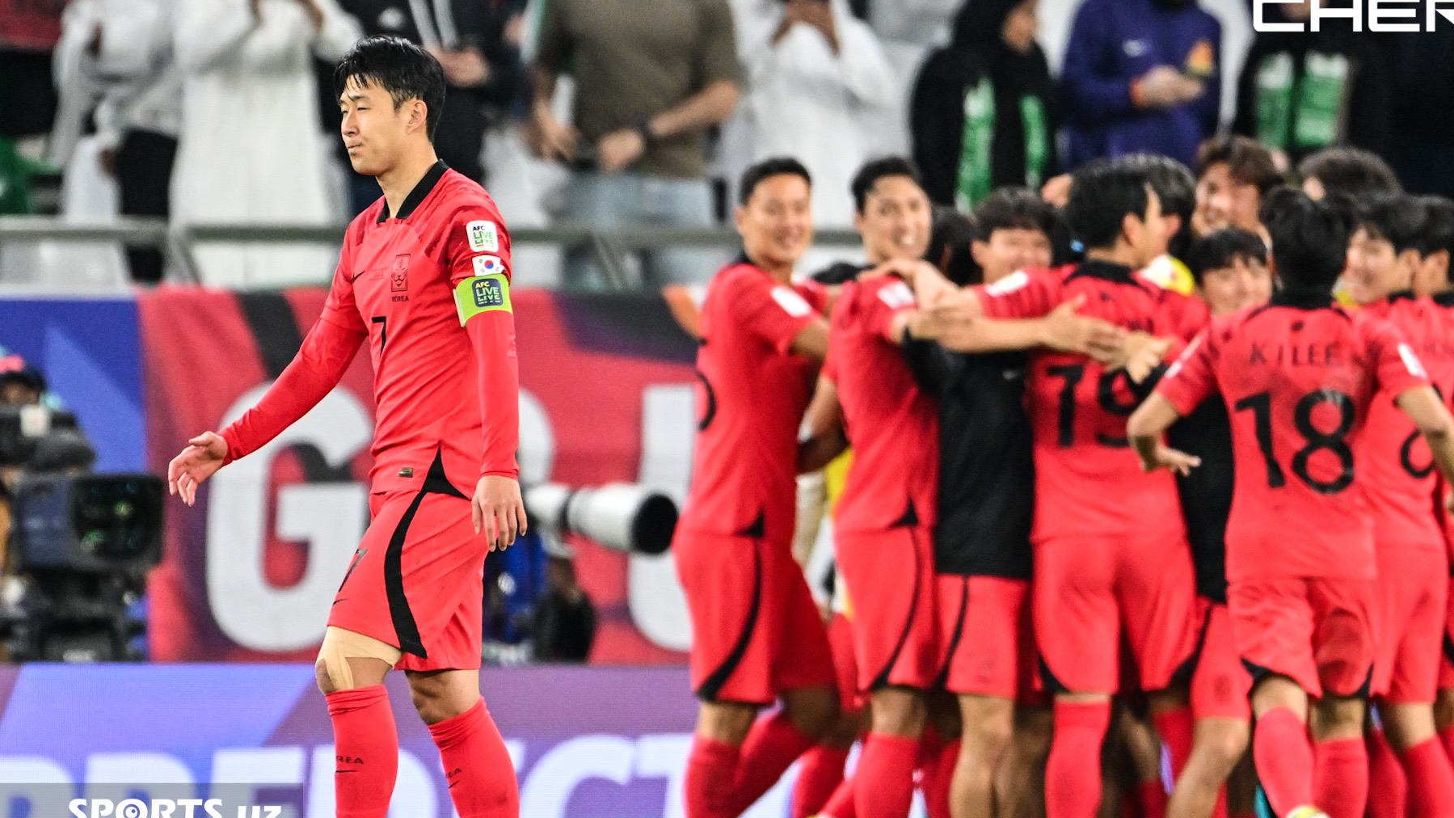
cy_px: 497
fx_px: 25755
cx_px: 790
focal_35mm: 668
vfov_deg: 1.8
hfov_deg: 3.2
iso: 2500
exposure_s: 1/1000
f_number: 4
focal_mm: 560
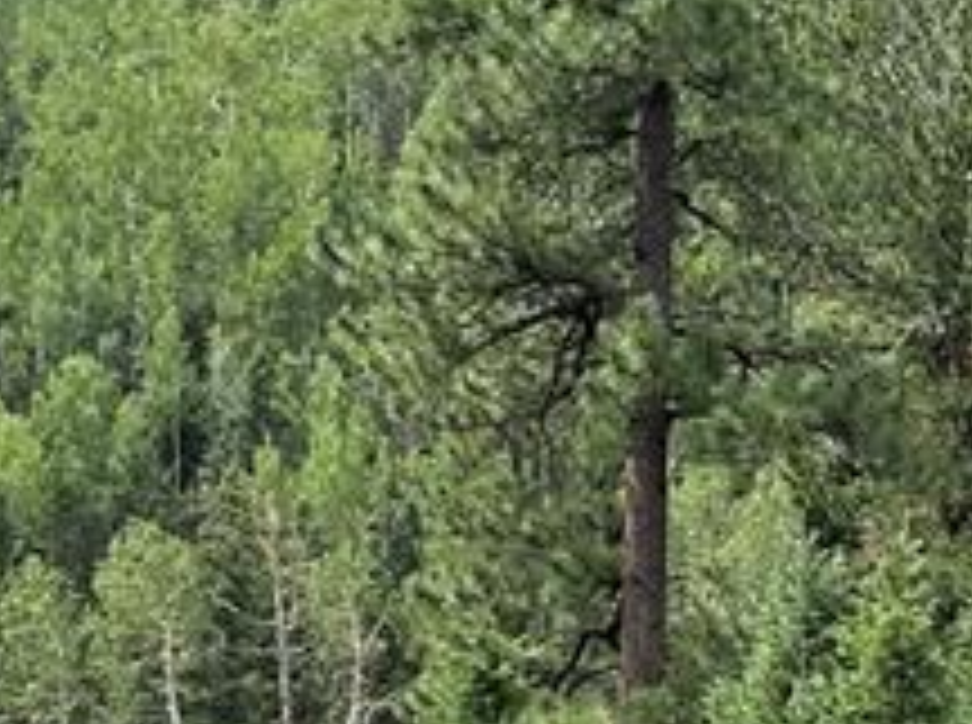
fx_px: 3194
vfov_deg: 12.8
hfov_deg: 17.3
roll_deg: -0.7
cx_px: 616
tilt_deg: -4.9
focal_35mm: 114
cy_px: 704
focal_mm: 6.86
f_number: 1.78
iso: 80
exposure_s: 1/2028
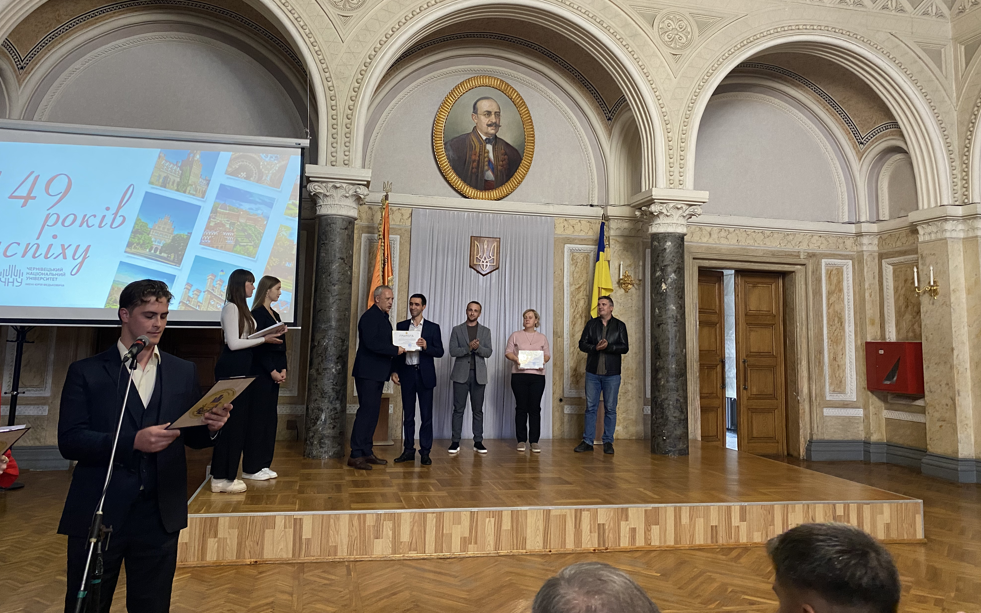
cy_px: 244
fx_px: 749
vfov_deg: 44.3
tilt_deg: +7.5
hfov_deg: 66.5
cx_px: 483
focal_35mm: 28
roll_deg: -1.5
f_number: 1.8
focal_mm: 4.25
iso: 320
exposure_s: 1/60
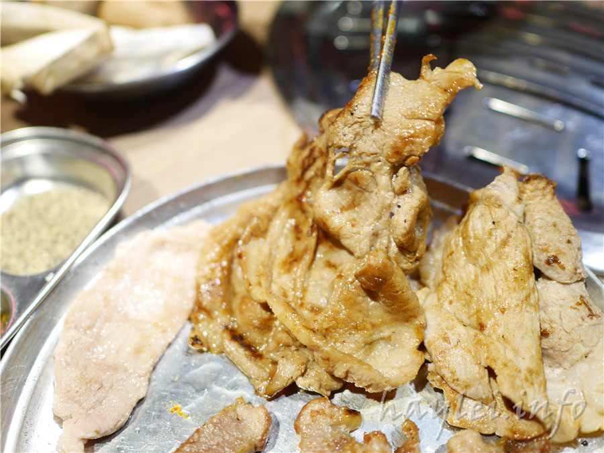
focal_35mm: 30
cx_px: 302
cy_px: 226
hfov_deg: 60.0
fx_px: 523
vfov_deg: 46.8
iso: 200
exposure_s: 1/100
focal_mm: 15
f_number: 1.7
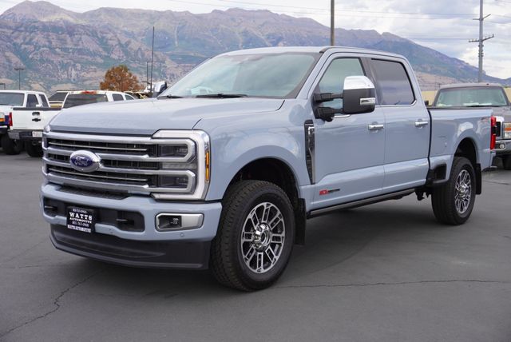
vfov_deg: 30.9
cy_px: 171
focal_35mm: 44
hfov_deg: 44.9
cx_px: 256
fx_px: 618
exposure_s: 1/100
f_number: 8
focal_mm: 29
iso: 100
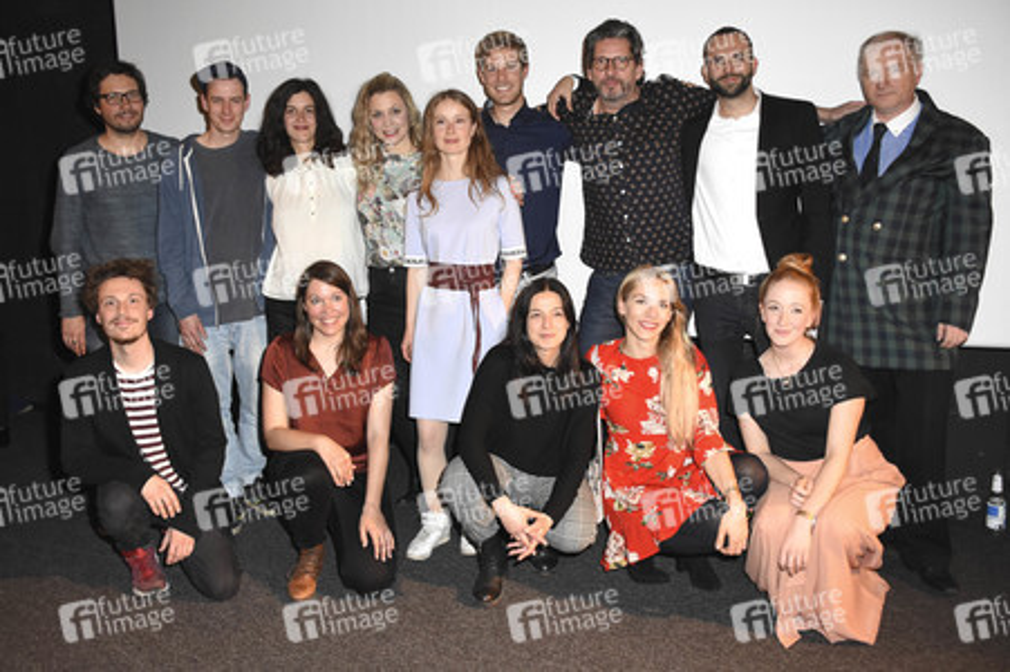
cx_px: 505
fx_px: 841
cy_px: 336
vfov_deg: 43.5
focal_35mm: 30
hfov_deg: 62.0
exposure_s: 1/100
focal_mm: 20
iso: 1600
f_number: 4.5
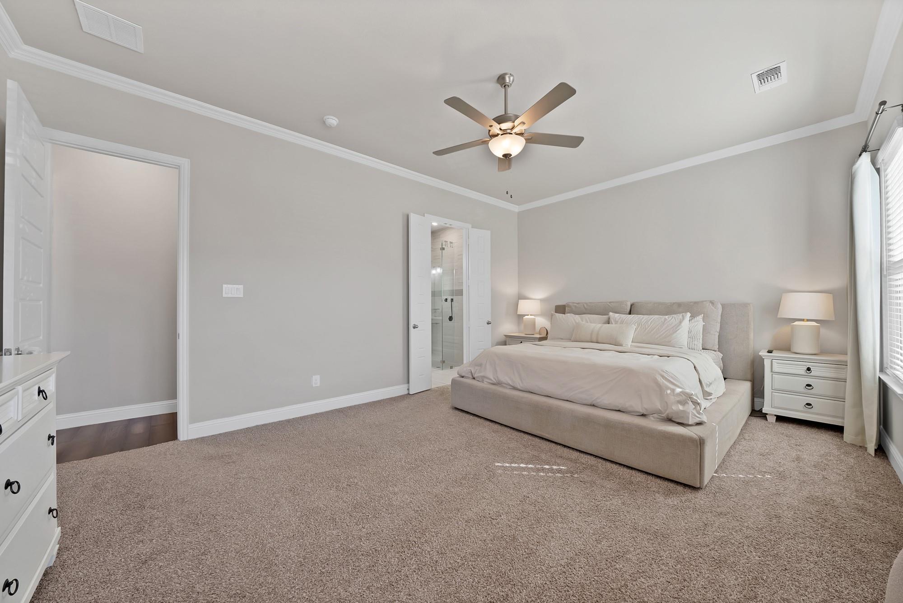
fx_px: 301
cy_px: 302
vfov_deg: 90.1
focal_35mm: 12
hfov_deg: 112.6
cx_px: 452
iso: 640
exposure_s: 1/3
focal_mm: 12
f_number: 9
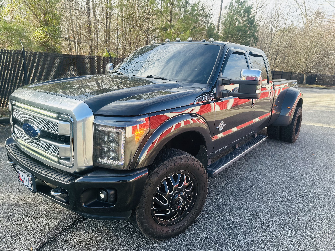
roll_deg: -2.9
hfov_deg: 71.6
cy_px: 126
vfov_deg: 56.8
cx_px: 168
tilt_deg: -14.2
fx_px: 232
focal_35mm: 24
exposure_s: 1/836
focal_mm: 6.86
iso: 80
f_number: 1.78
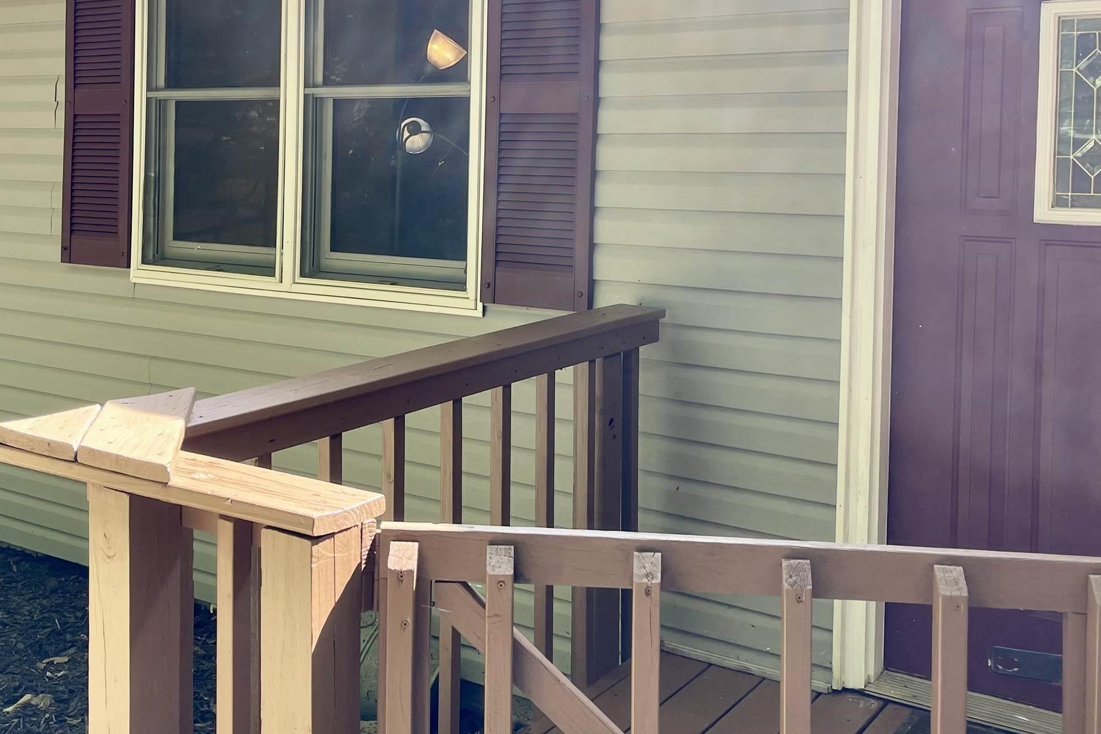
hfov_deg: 47.3
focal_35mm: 41
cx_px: 475
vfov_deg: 32.1
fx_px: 1254
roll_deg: -1.5
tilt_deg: -1.0
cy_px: 201
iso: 32
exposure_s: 1/144
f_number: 1.6
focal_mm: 5.1
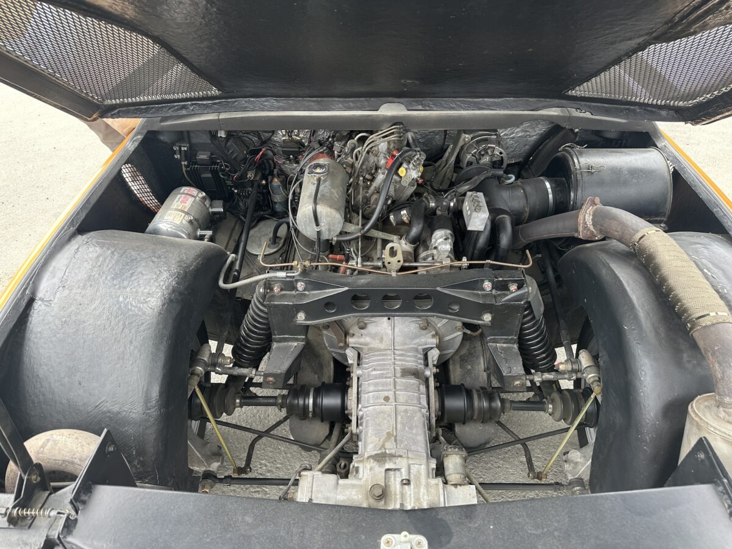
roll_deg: +4.1
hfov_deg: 71.6
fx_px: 508
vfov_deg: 56.8
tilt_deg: -40.0
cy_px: 274
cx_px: 366
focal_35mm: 24
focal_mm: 6.86
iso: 80
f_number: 1.78
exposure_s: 1/332
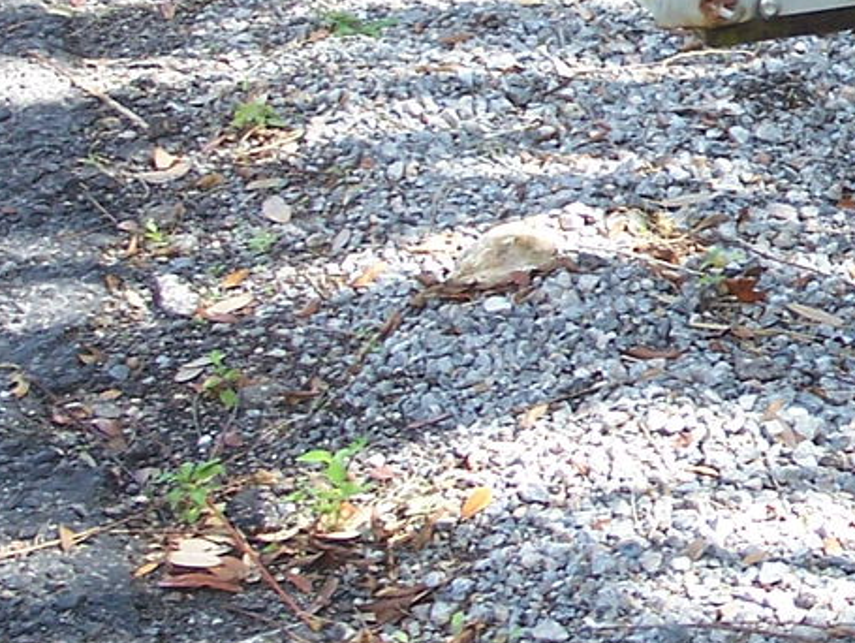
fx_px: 3856
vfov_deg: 9.5
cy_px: 98
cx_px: 1272
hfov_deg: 12.1
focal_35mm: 156
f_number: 2.8
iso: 125
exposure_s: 1/100
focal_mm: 7.8
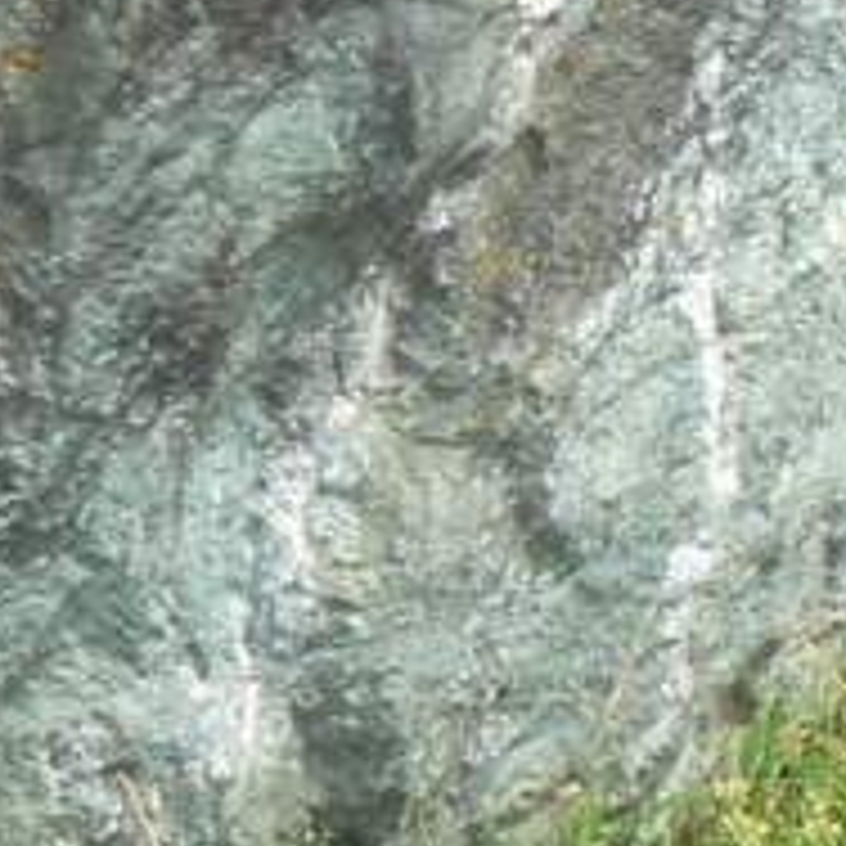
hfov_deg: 9.9
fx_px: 4783
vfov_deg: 10.0
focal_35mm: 173
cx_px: -243
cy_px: -144
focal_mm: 6
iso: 80
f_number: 5.6
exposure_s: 1/125
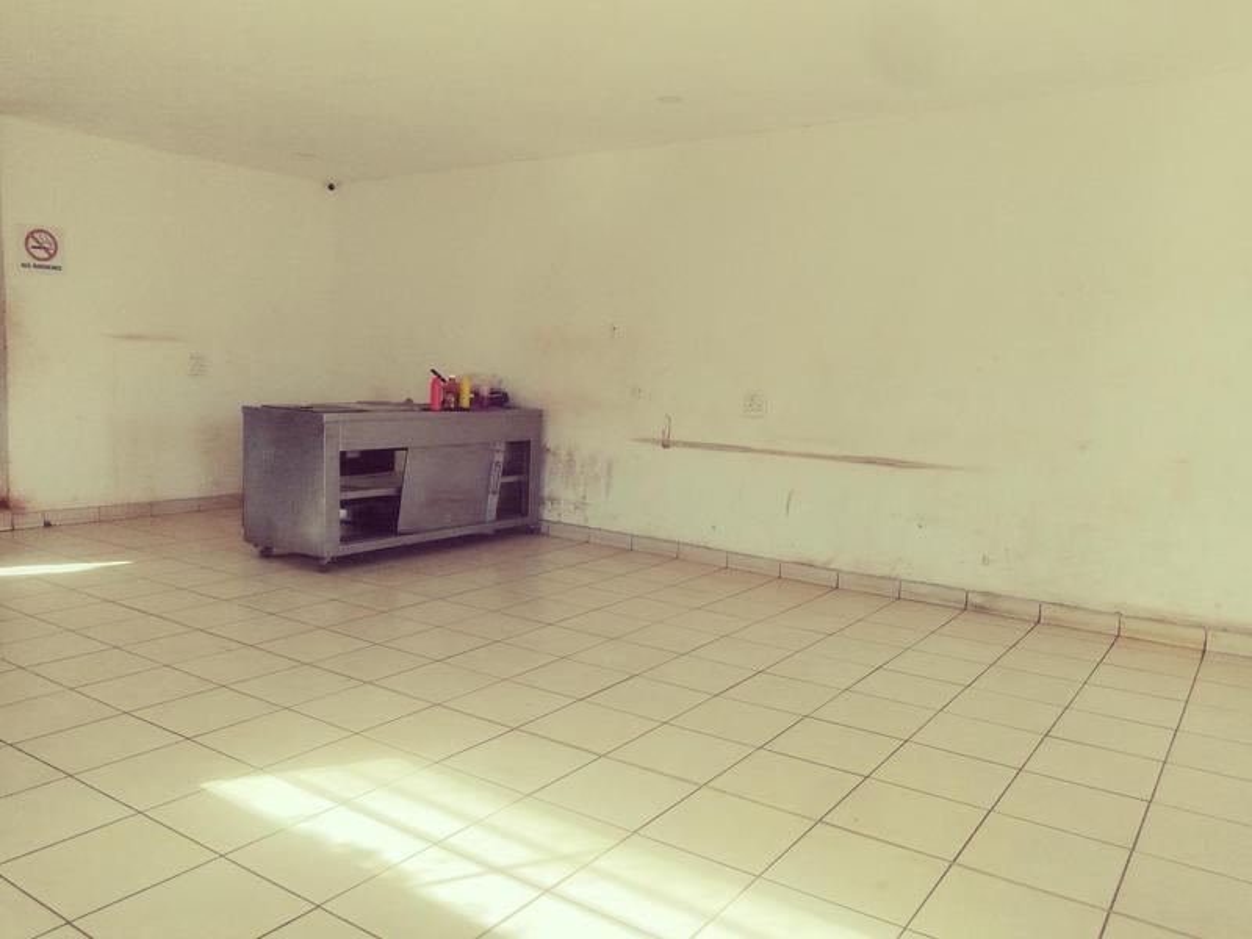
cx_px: 626
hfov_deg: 67.3
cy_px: 470
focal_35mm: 26
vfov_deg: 53.1
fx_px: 940
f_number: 1.9
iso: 100
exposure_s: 1/251
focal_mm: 4.95
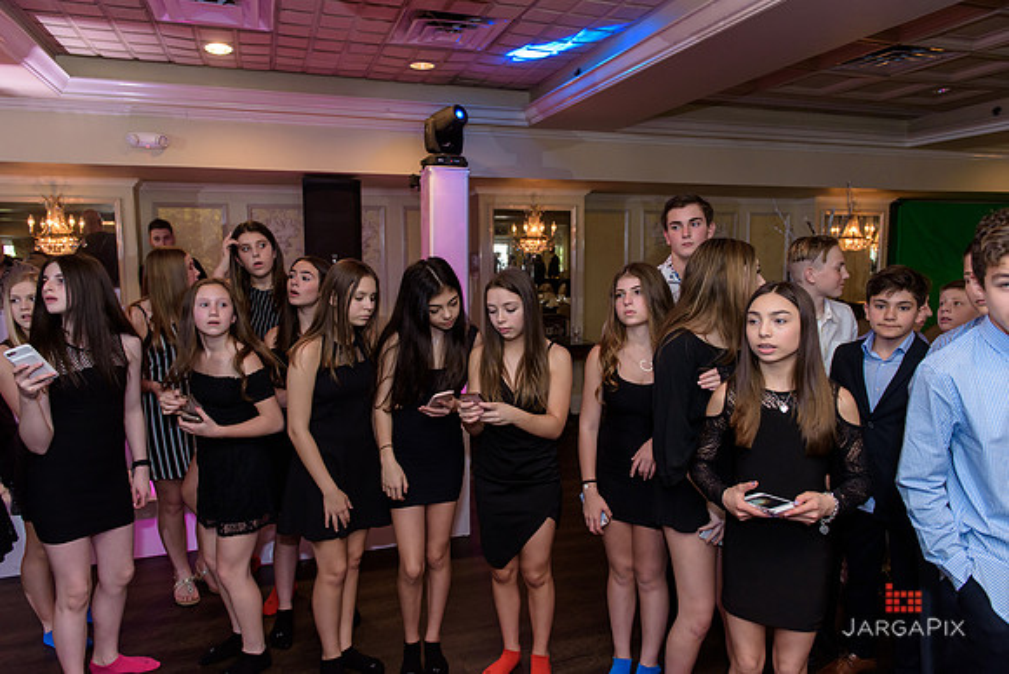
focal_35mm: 24
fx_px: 673
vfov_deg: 53.2
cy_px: 337
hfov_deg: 73.7
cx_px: 504
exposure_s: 1/125
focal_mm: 24
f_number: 3.2
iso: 1600
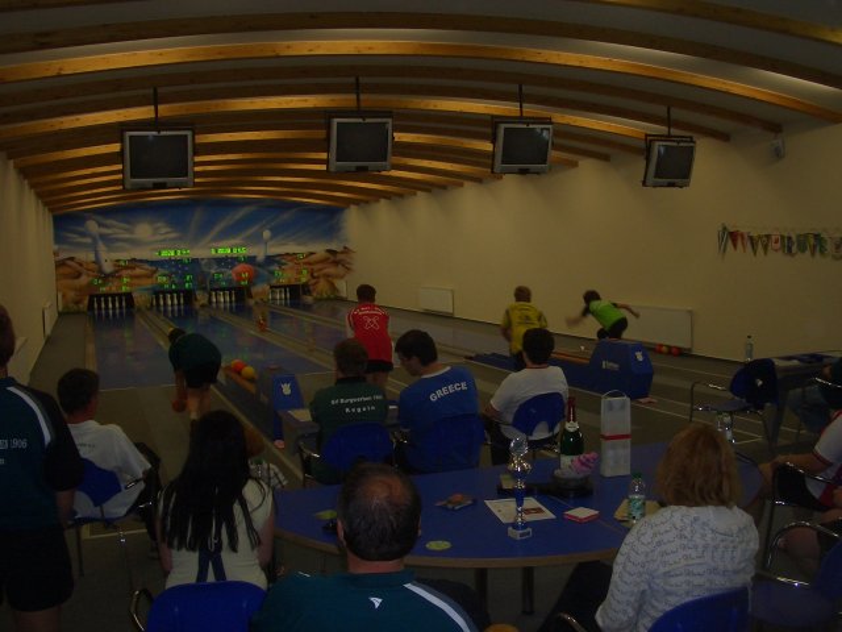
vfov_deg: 40.7
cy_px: 316
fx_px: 851
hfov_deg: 52.6
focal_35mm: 35
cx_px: 421
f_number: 4.3
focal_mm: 5.8
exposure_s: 1/40
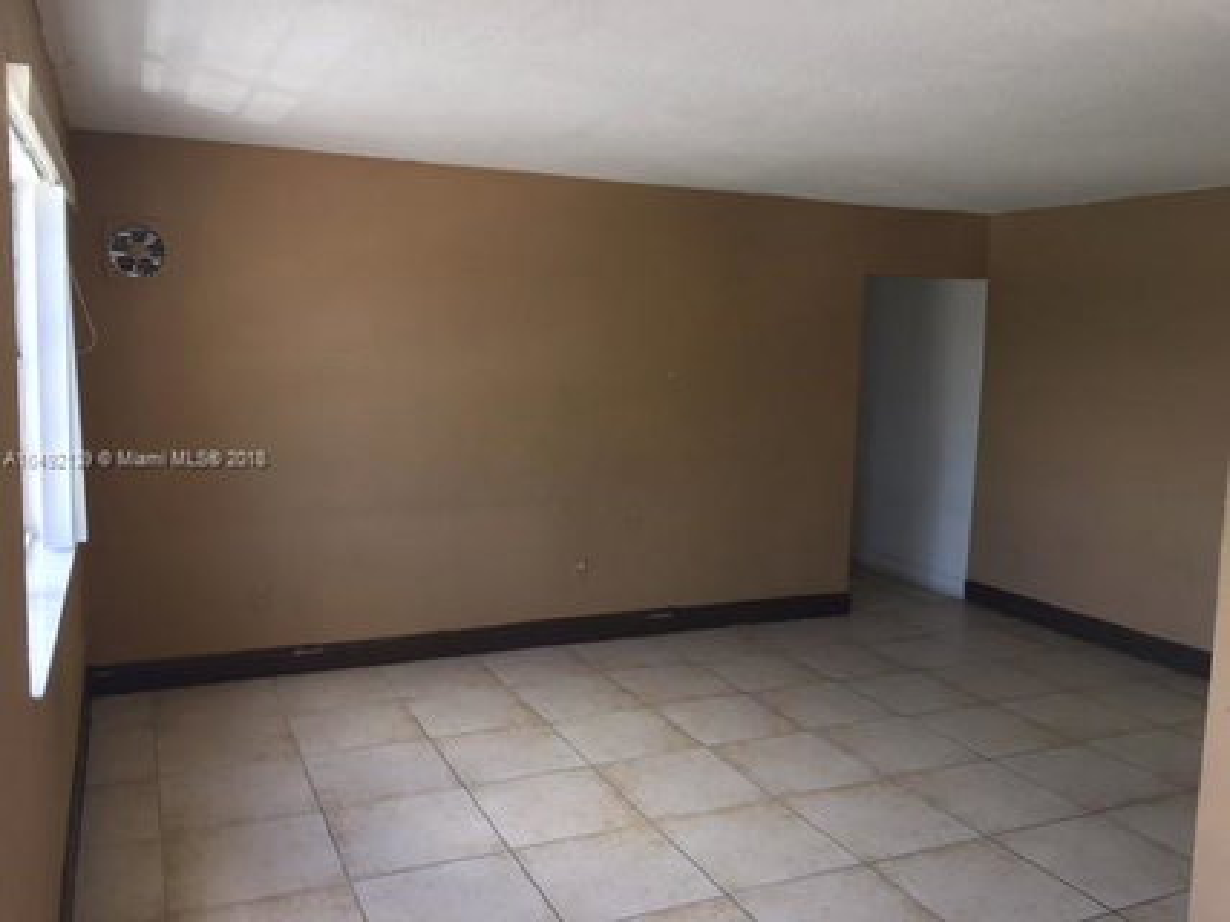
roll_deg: -2.1
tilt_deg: -5.4
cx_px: 615
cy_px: 461
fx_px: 1030
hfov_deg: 61.7
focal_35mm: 29
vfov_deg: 48.2
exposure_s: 1/40
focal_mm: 4.15
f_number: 2.2
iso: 25
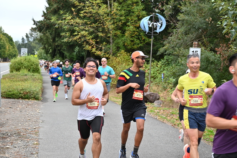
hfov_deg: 28.8
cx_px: 118
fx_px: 461
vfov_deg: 19.5
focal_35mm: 70
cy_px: 79
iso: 560
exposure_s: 1/125
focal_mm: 70
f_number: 6
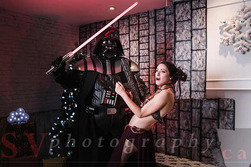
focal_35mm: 34
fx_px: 237
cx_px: 116
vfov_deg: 38.9
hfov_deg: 55.7
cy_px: 80
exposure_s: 1/60
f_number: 2.8
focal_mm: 31
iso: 200
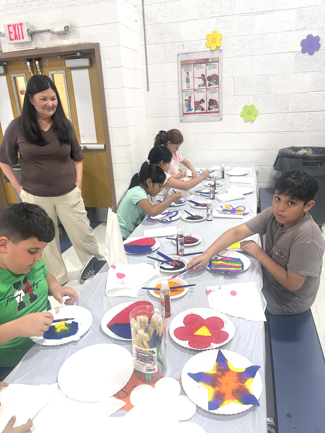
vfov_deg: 67.3
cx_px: 162
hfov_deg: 53.1
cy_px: 216
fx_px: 325
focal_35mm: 26
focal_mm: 5.96
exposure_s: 1/120
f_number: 1.6
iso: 125
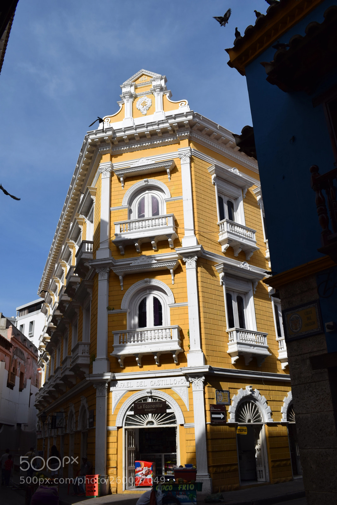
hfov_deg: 41.7
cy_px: 252
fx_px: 442
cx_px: 168
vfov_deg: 59.5
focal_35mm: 32
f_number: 11
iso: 200
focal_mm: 21
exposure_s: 1/500
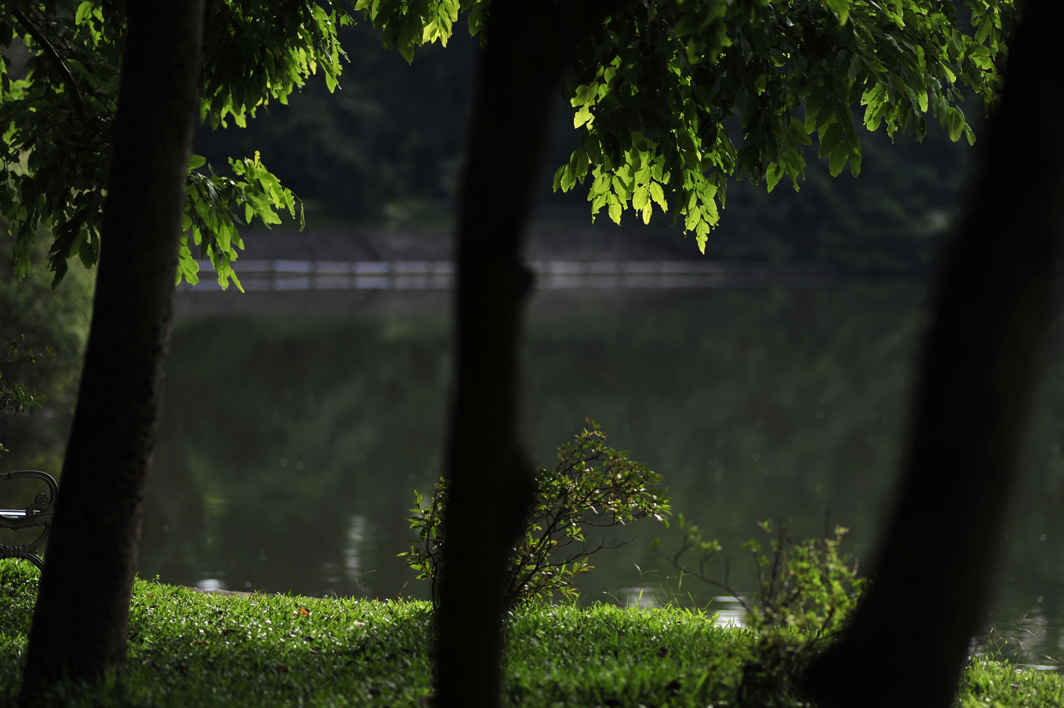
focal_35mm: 180
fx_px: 5317
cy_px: 354
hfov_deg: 11.4
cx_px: 532
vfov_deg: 7.6
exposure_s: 1/1250
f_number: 2.8
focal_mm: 180
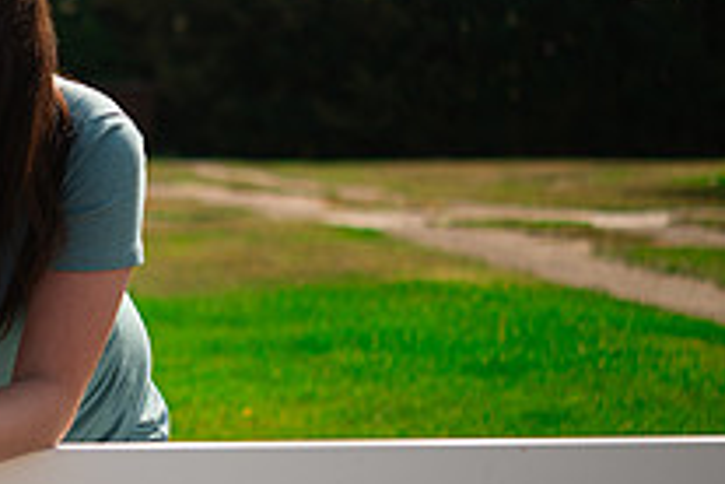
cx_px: -217
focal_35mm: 171
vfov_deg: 8.0
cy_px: 289
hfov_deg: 11.7
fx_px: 3443
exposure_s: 1/1000
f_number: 2.8
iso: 100
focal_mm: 60
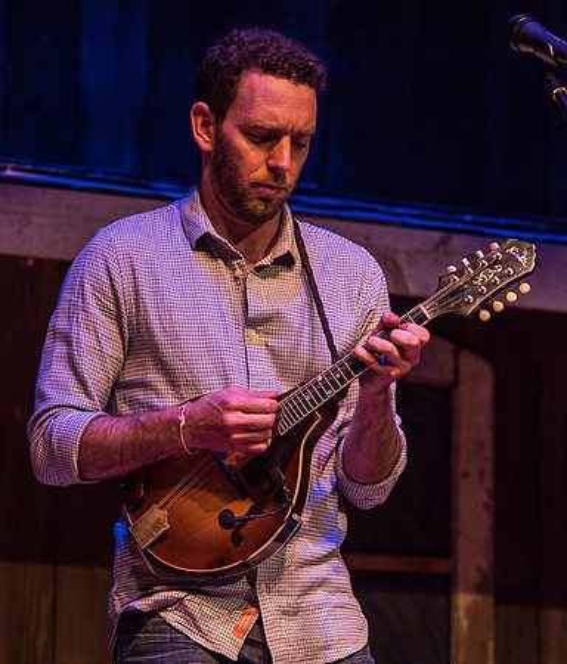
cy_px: 324
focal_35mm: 226
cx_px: 285
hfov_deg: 7.1
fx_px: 4565
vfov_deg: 8.3
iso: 640
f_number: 2.8
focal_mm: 67
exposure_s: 1/200
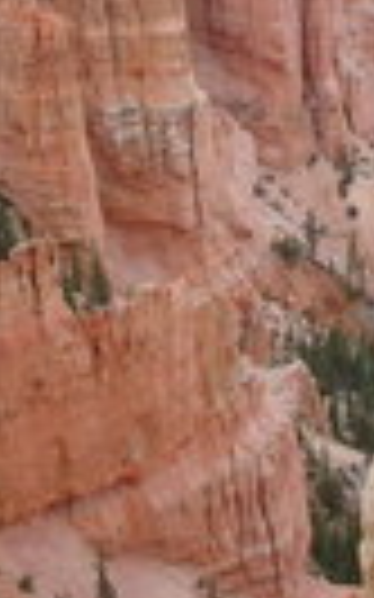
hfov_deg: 10.8
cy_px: 13
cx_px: 306
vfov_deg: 16.9
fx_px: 1975
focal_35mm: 121
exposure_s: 1/180
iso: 100
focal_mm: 7.8
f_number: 8
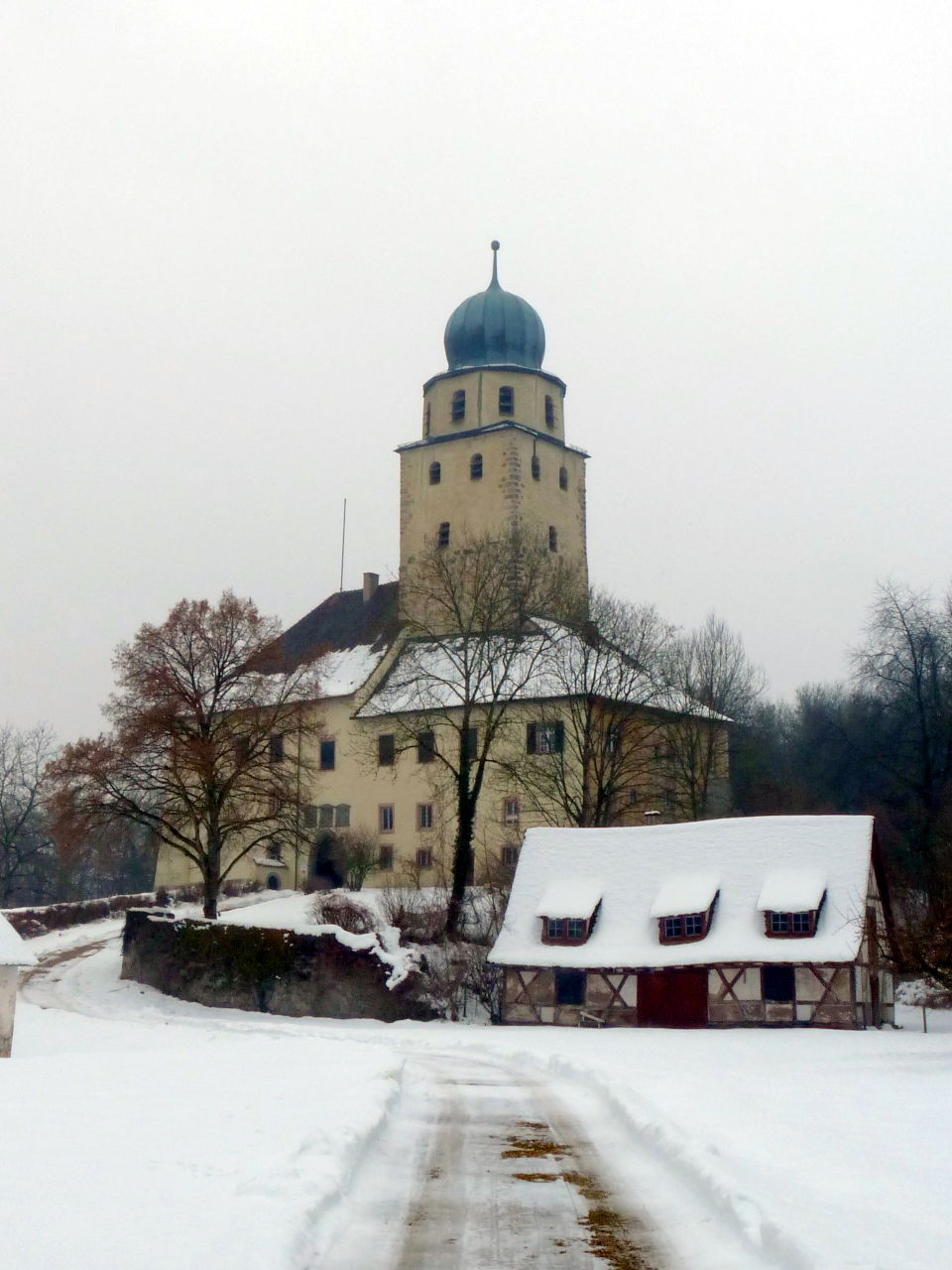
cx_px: 476
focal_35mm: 52
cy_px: 635
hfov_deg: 28.0
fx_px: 1907
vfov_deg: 36.8
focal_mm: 6.5
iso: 100
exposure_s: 1/500
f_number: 8
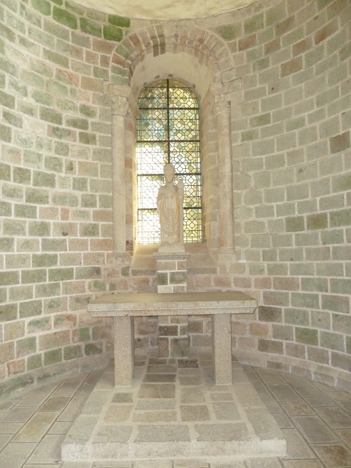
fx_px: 338
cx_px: 176
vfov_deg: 69.4
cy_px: 234
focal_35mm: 25
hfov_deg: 54.9
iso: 500
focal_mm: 4.1
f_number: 3.3
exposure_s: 1/30
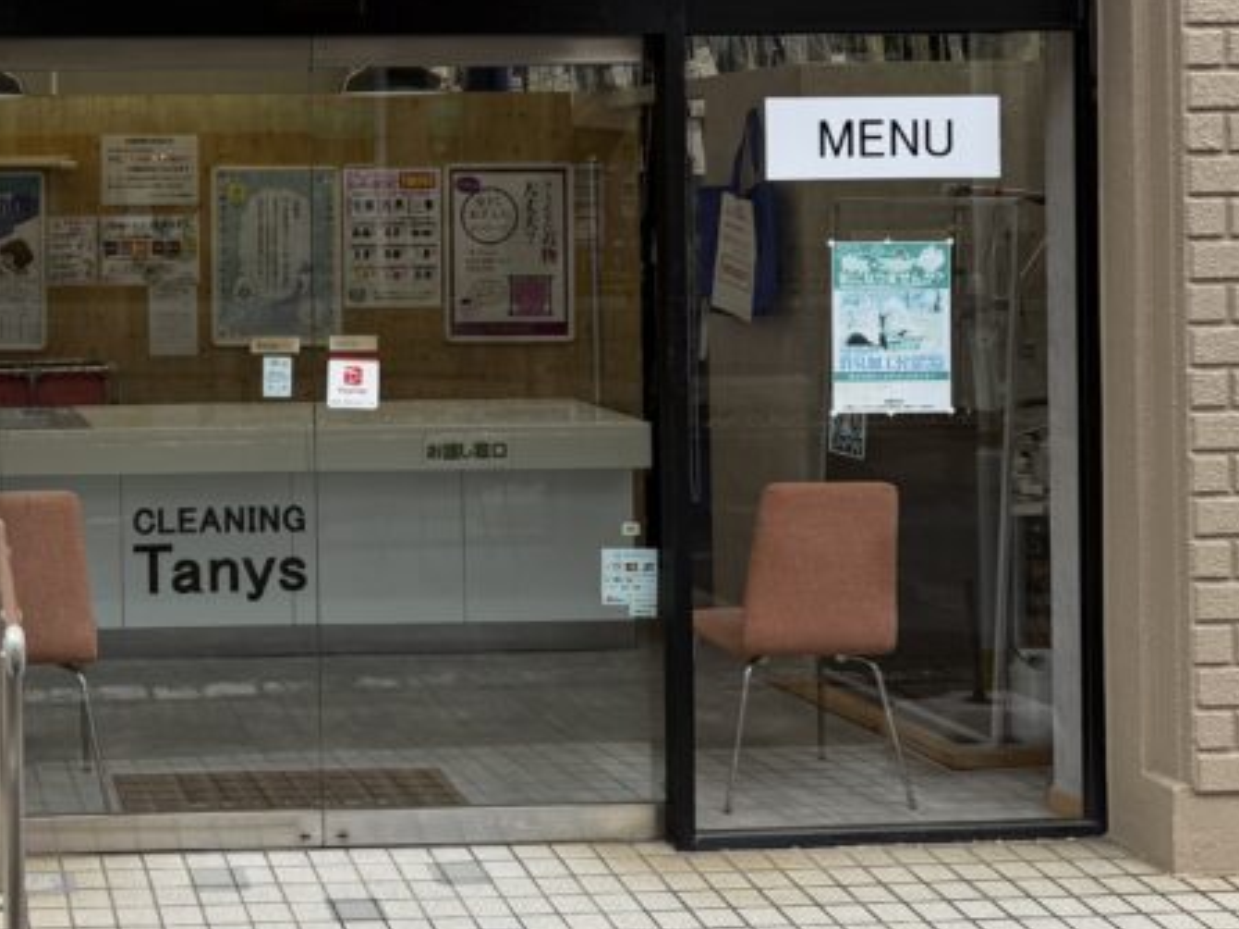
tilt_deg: +0.5
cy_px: 161
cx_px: -3
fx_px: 1968
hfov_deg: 32.2
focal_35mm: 55
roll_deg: +0.3
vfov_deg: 26.0
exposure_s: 1/1122
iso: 80
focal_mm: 6.76
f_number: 1.78
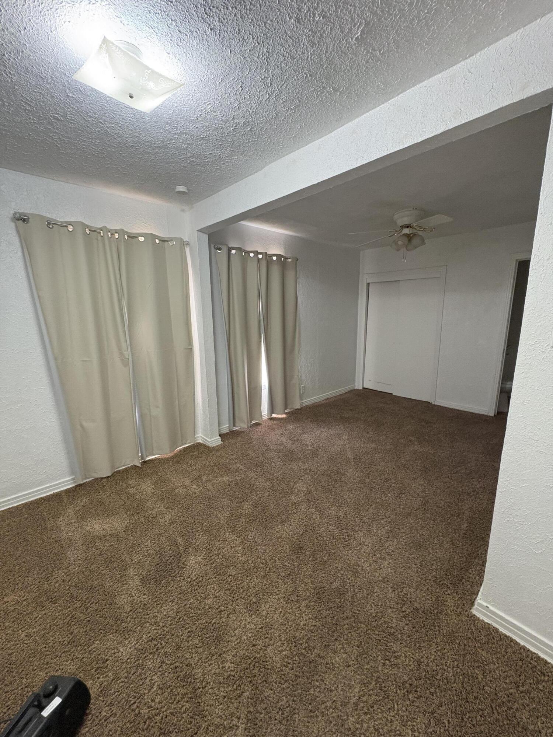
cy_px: 368
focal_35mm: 14
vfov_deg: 102.1
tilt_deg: -10.1
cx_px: 276
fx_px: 298
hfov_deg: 85.7
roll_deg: +1.1
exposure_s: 1/60
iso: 500
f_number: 2.2
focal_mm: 2.22
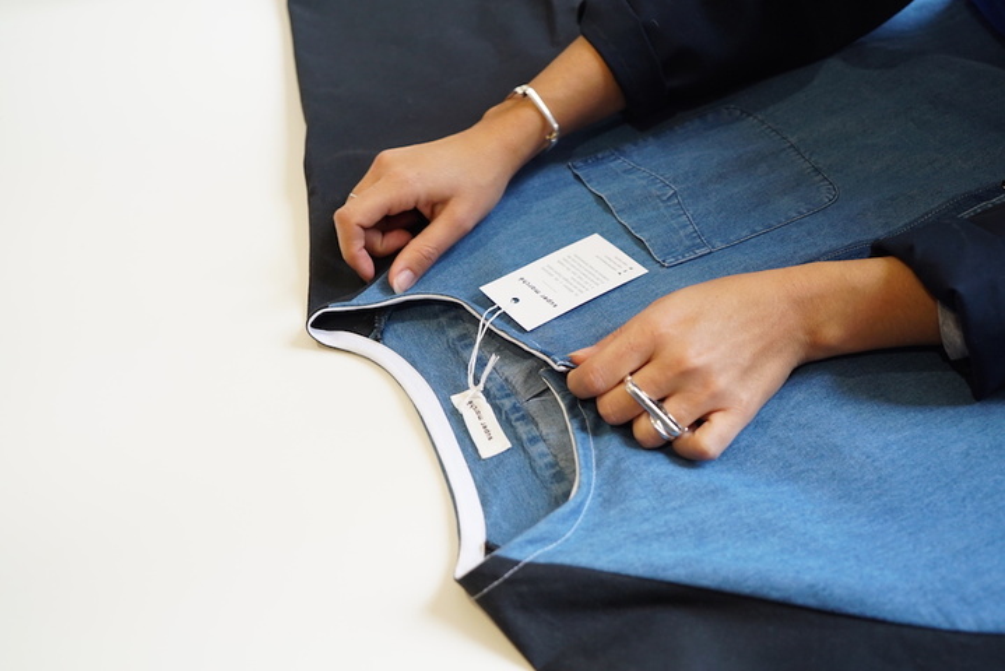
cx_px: 502
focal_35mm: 40
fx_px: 1117
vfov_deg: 33.4
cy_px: 336
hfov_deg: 48.4
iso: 1250
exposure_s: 1/60
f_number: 4
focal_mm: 40
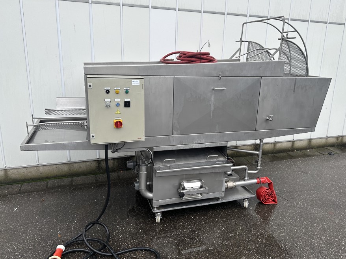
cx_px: 183
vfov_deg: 49.7
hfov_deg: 63.4
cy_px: 130
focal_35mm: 28
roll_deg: -1.2
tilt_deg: -15.3
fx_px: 280
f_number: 1.78
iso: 80
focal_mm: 6.86
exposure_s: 1/412
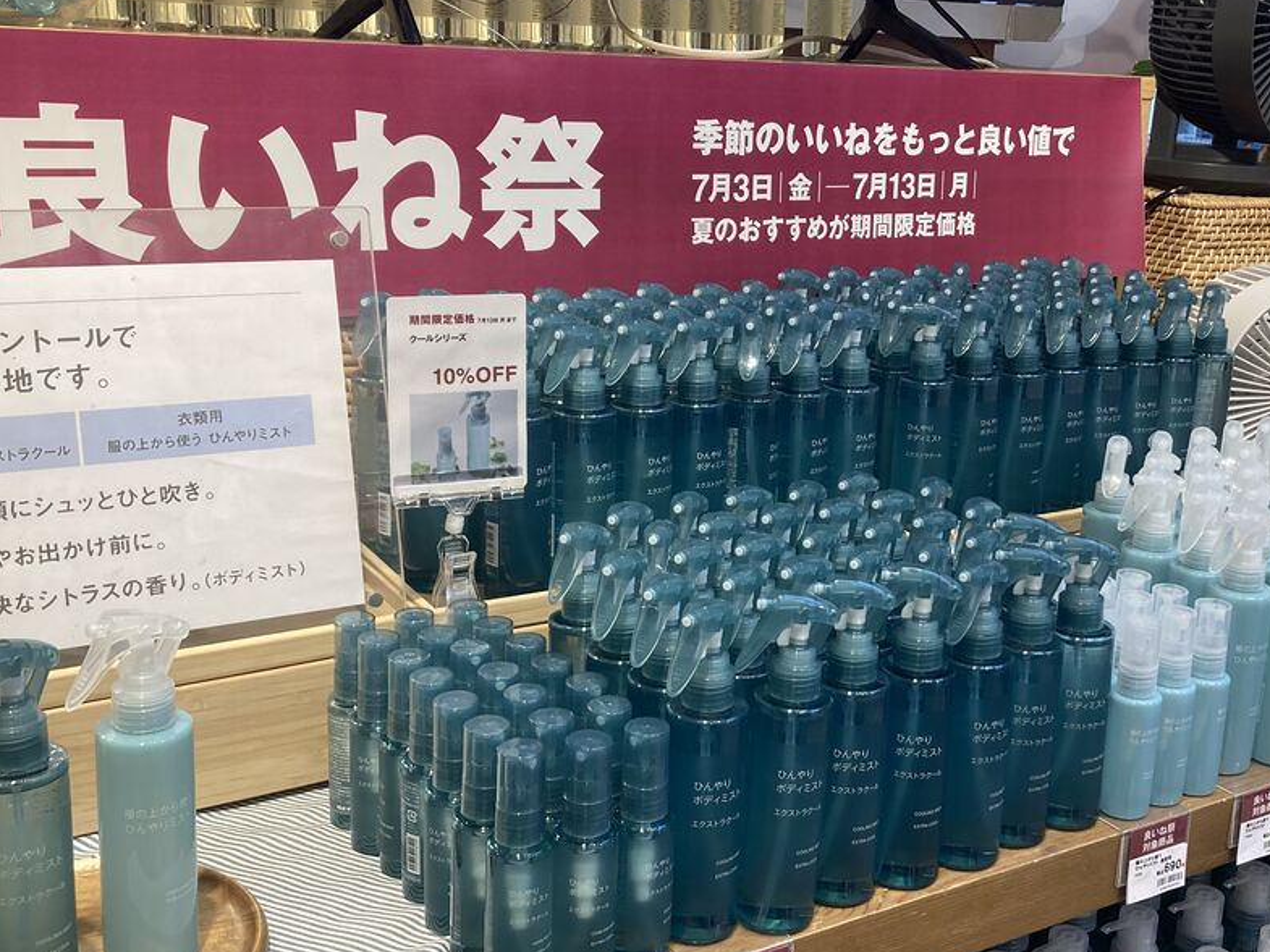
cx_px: 772
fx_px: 1504
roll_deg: -2.8
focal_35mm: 41
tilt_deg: -14.3
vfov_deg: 35.1
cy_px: 471
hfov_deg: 45.5
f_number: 1.8
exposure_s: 1/100
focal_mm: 3.99
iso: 50
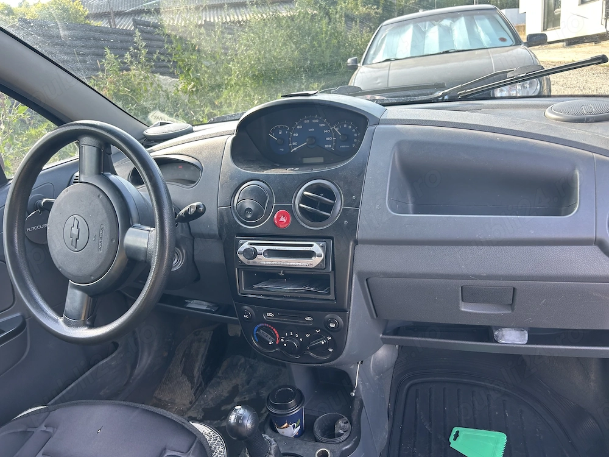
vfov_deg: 53.1
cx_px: 304
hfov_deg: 67.3
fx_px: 457
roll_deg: +5.7
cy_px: 228
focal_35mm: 26
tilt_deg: -16.5
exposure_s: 1/122
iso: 40
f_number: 1.5
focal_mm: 5.7
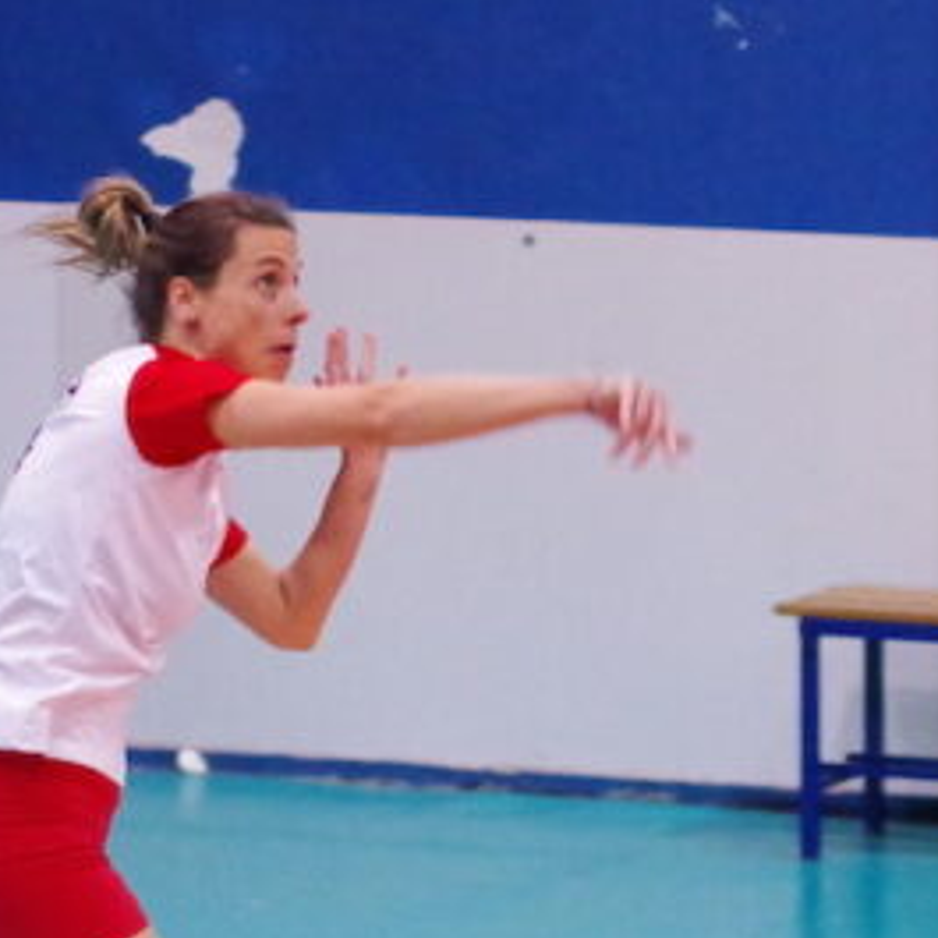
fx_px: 10577
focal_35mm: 345
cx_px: 534
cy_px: 492
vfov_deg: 5.1
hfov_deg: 5.1
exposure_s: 1/320
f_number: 2.8
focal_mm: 70
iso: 6400
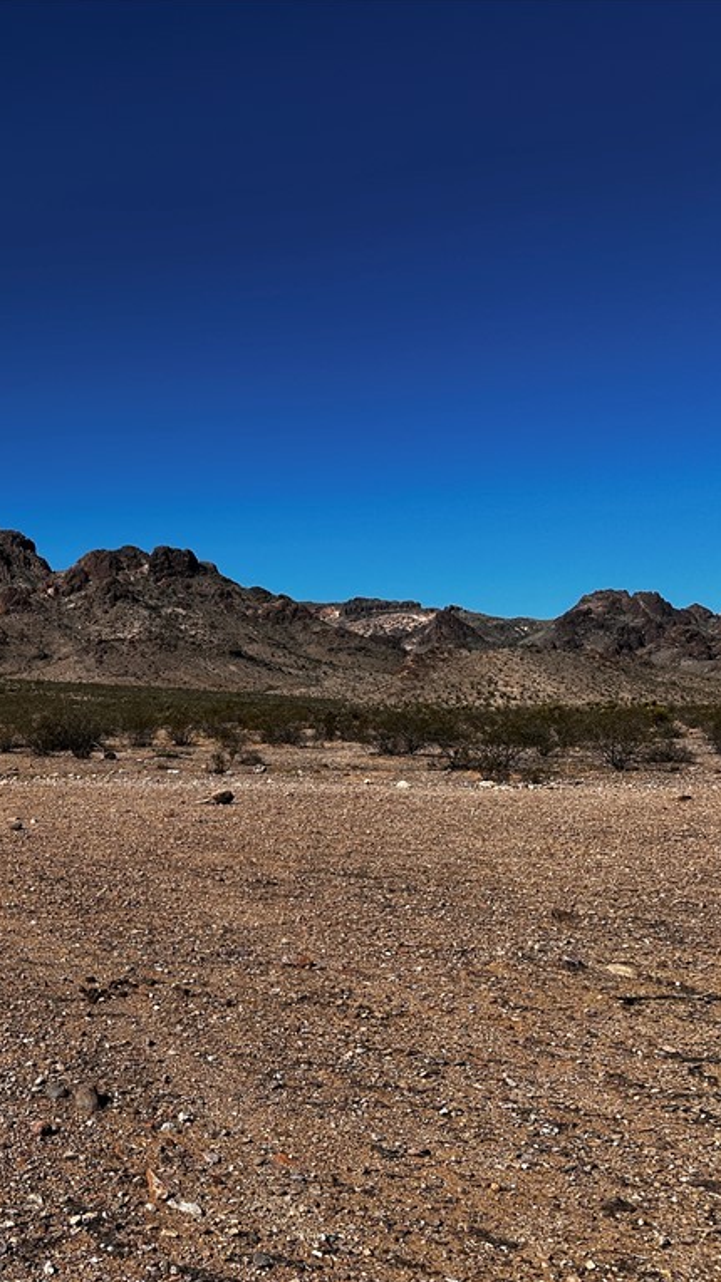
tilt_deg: +5.0
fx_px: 1190
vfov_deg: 56.6
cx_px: -15
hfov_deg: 31.0
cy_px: 640
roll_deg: -0.9
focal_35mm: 35
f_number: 1.78
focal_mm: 6.86
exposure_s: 1/6623
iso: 80
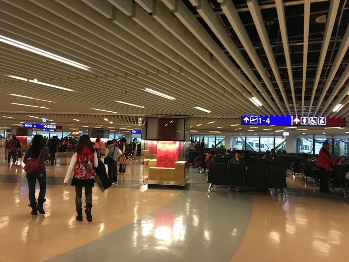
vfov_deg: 48.2
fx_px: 292
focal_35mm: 29
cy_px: 131
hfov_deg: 61.7
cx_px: 174
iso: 80
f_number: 2.2
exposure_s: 1/15
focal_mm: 4.15
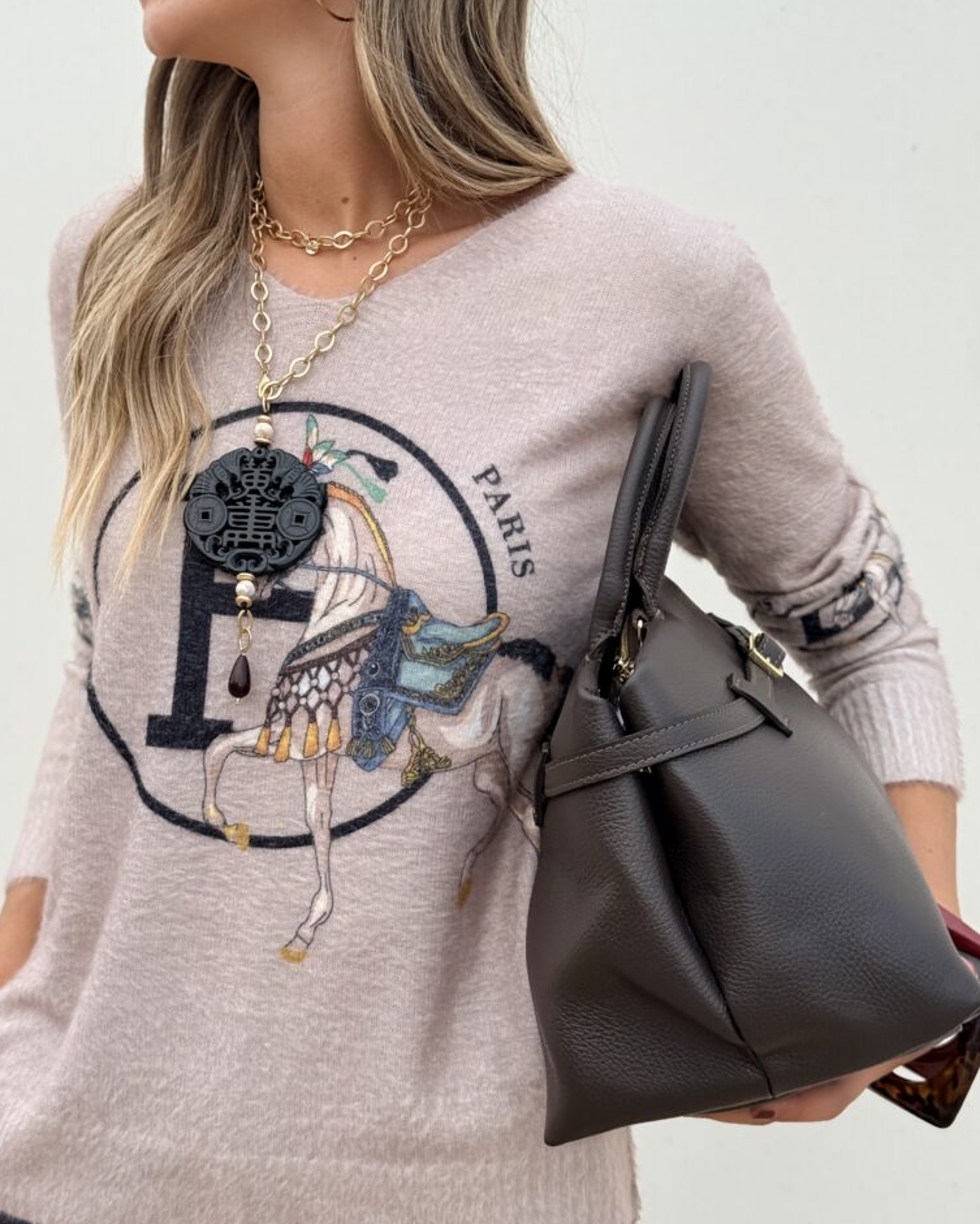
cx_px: 485
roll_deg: -6.0
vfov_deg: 36.7
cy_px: 609
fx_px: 1849
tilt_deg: -4.4
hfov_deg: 29.7
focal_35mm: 51
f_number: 1.78
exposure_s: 1/794
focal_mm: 6.76
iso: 80
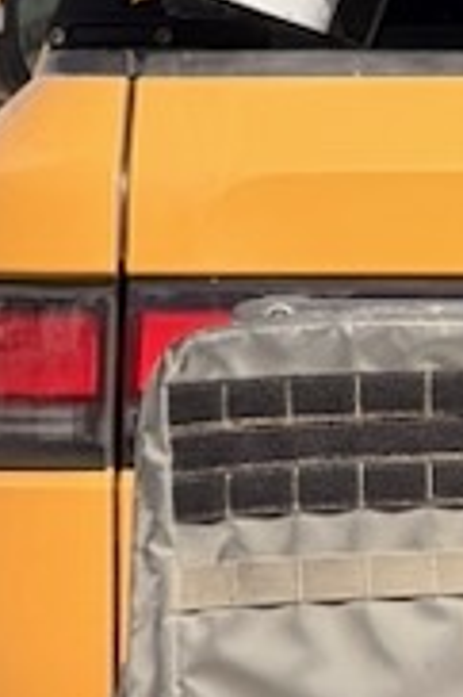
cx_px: 1270
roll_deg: -0.1
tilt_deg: -1.6
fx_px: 14128
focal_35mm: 731
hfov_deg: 1.9
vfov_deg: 2.8
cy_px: 111
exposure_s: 1/638
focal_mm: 16.89
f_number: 2.8
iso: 25
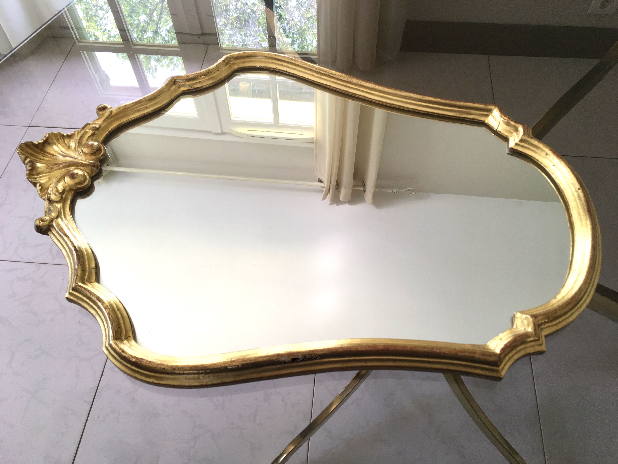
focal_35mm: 29
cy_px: 232
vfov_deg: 48.2
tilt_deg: -57.1
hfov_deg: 61.7
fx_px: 518
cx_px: 309
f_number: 2.2
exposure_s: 1/50
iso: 32
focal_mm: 4.15
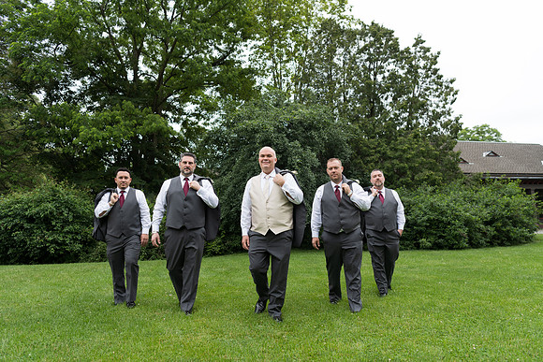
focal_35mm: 26
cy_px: 181
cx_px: 272
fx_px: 392
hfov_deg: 69.4
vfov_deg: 49.6
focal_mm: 26
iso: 64
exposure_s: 1/320
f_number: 2.8
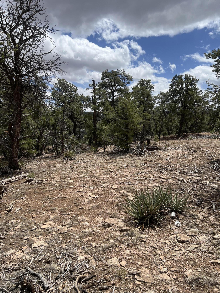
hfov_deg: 53.1
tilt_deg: -7.4
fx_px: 220
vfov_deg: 67.3
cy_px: 146
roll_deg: -0.3
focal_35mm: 26
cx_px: 110
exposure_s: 1/6579
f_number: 1.5
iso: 50
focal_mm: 5.7
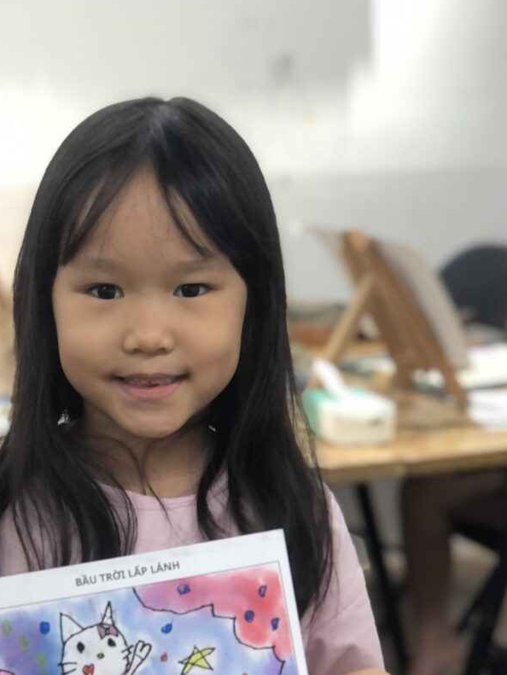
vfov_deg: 20.2
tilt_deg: -16.1
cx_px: 156
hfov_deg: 15.4
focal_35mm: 96
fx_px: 1873
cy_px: 559
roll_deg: +1.0
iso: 50
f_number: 2.8
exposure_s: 1/33
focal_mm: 6.6
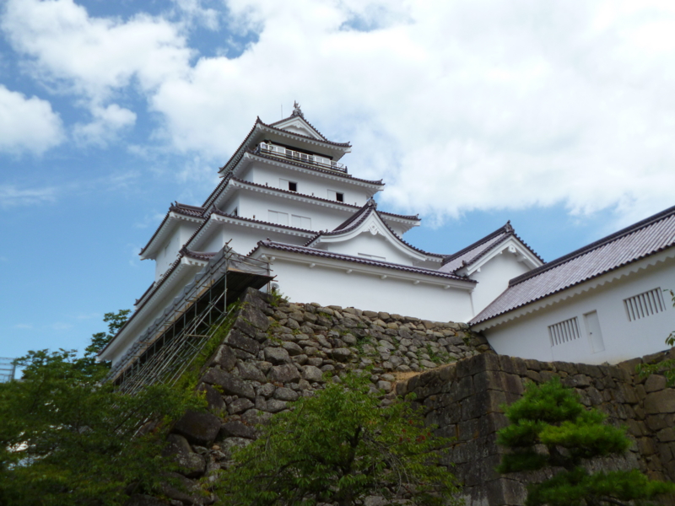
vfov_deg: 44.2
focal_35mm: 32
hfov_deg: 56.8
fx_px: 624
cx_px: 338
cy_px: 253
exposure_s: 1/1300
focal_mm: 5.7
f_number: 2.9
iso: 100
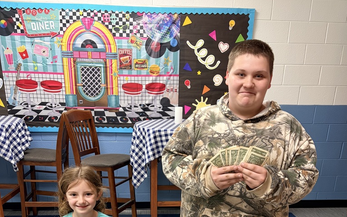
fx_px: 350
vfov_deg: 31.9
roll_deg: -1.0
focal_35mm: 37
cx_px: 174
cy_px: 216
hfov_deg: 52.7
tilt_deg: -19.9
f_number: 1.6
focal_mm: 5.96
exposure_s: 1/60
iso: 200
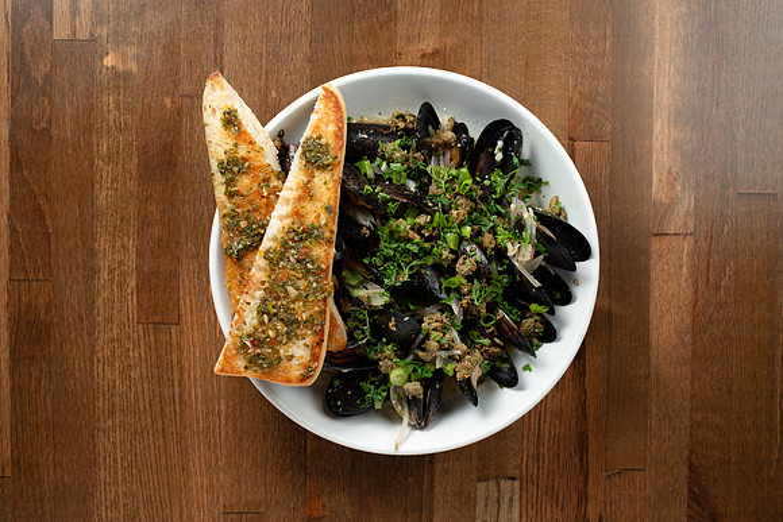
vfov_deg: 24.8
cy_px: 279
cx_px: 379
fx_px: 1186
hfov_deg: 36.5
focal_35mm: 55
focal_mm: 50
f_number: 6.3
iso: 200
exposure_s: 1/100
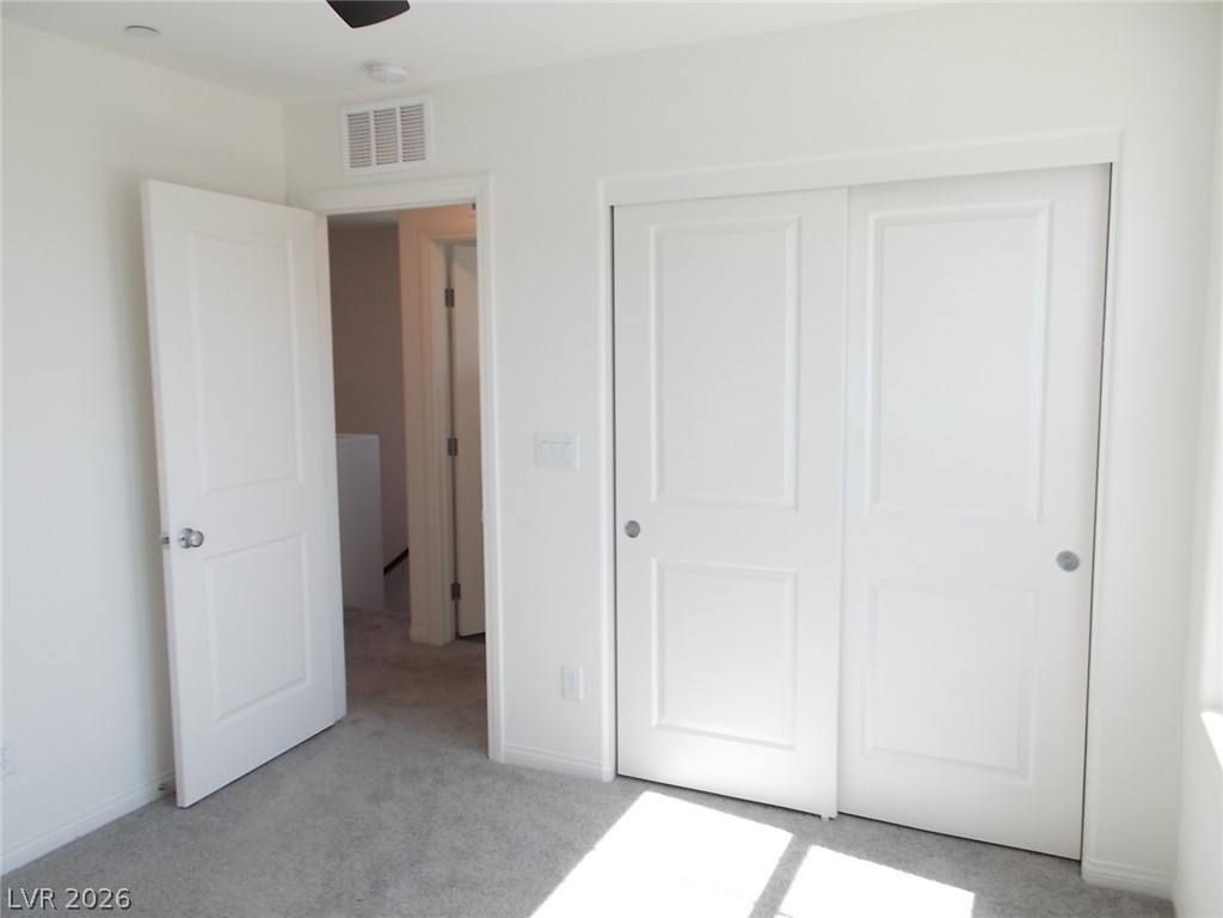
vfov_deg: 53.1
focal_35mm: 26
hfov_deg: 67.3
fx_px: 919
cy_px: 459
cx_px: 612
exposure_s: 1/60
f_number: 3.2
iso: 80
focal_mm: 4.6
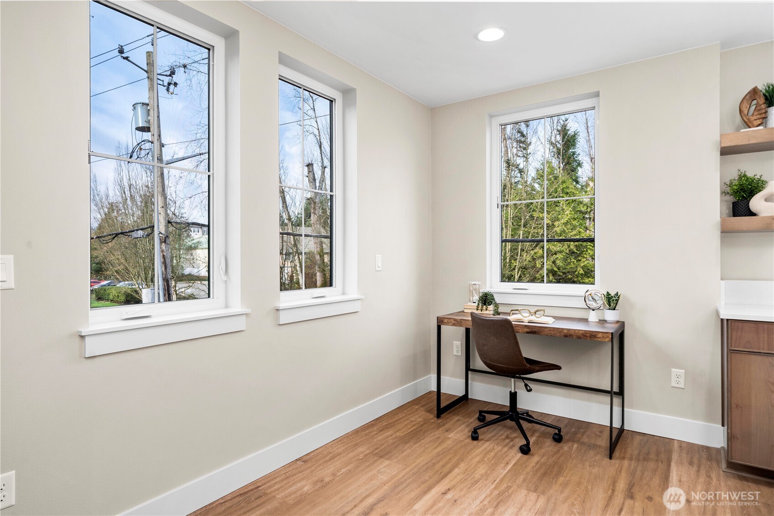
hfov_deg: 84.0
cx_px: 387
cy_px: 258
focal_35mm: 20
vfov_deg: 61.9
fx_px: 430
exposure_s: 1/60
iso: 160
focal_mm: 20
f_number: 7.1
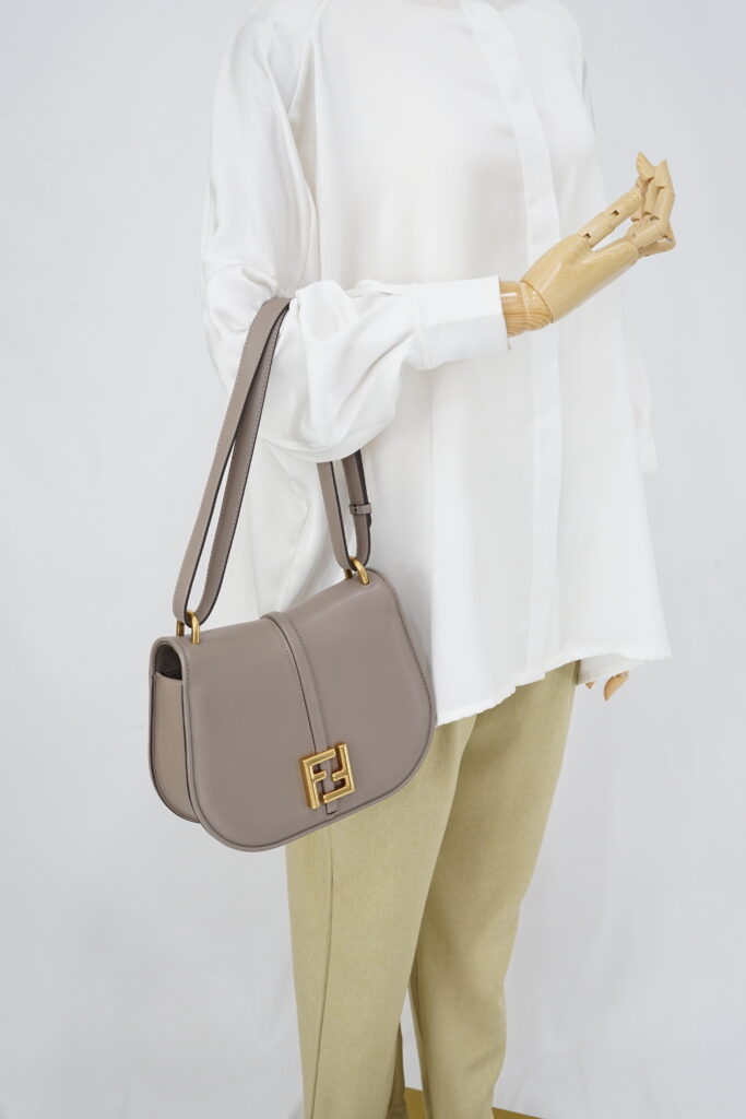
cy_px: 560
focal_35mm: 50
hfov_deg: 27.0
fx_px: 1554
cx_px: 373
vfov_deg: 39.6
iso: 640
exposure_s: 1/4
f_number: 9
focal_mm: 50
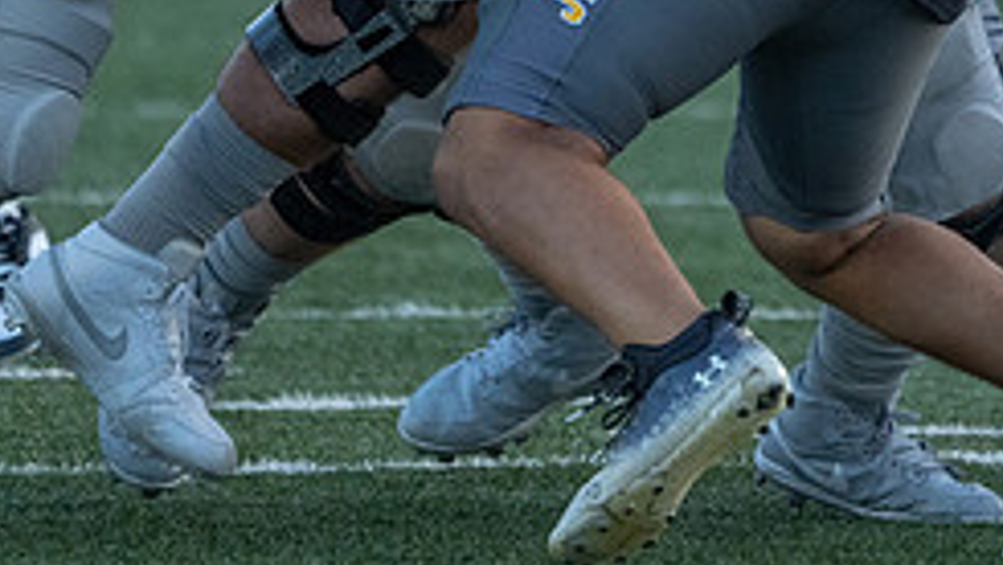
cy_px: -362
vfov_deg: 1.1
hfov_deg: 2.0
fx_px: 28653
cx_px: 1116
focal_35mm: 1077
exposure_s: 1/1000
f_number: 5.6
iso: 2500
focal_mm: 367
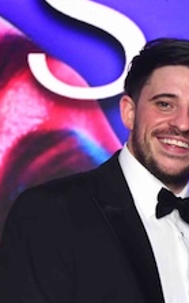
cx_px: 407
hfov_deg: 6.6
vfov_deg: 10.7
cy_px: 395
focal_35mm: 192
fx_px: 1585
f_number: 2.8
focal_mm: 35
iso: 250
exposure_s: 1/80
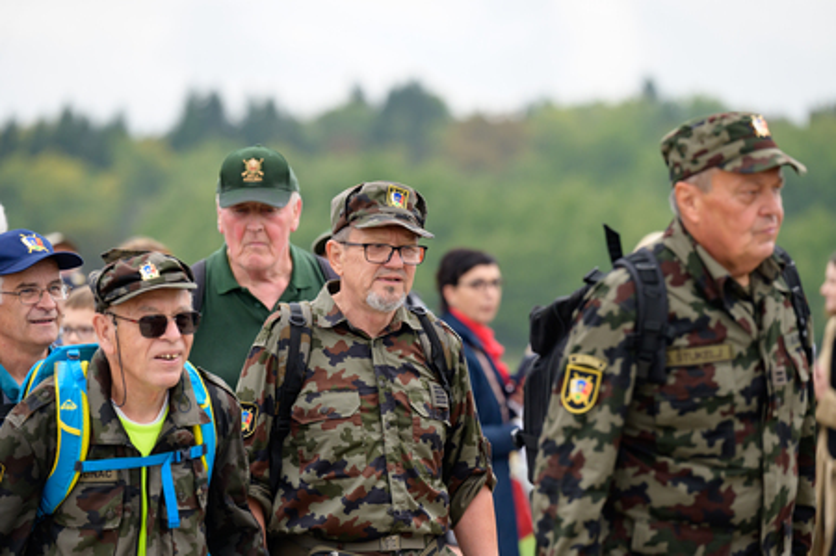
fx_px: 4291
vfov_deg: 7.4
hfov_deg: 11.1
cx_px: 418
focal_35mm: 185
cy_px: 278
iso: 800
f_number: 4
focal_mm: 185
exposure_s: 1/1250
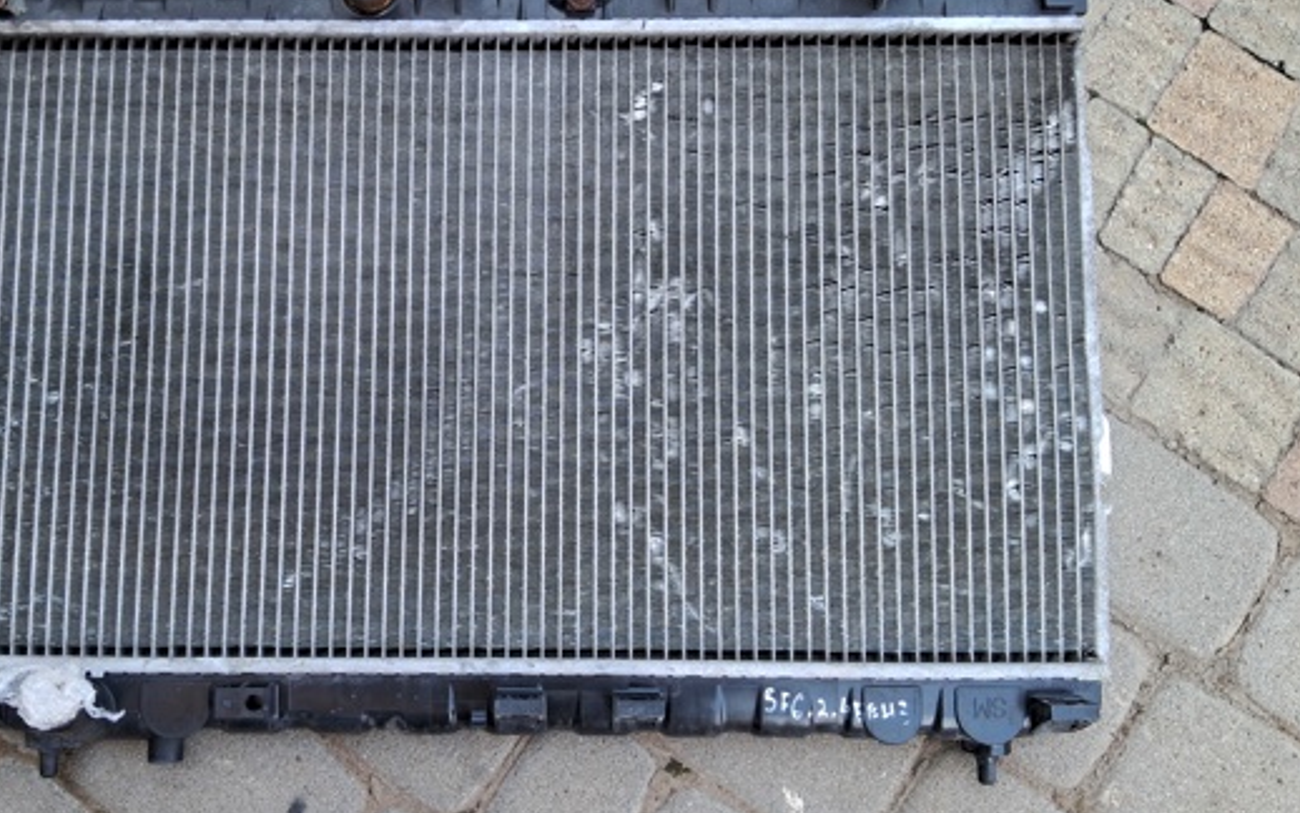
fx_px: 1205
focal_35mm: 34
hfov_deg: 56.2
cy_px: 385
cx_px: 504
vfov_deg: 37.3
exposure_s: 1/50
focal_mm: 3.98
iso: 40
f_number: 1.8
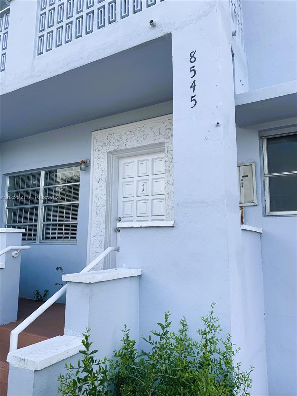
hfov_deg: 53.1
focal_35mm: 26
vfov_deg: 67.3
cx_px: 148
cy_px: 198
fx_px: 297
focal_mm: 4.25
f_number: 1.8
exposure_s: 1/656
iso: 25
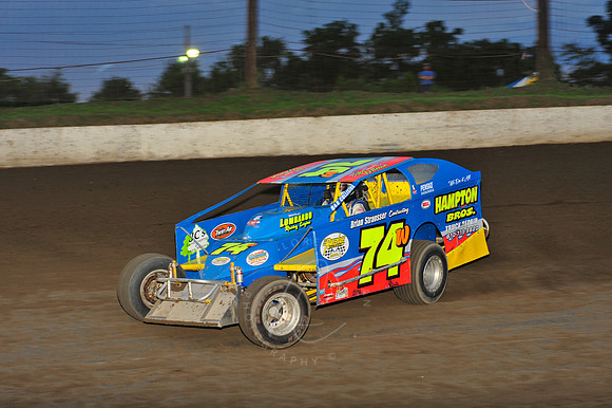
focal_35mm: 86
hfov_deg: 23.7
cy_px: 204
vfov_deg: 15.9
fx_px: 1461
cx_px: 306
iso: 640
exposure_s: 1/320
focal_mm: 86
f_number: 6.3
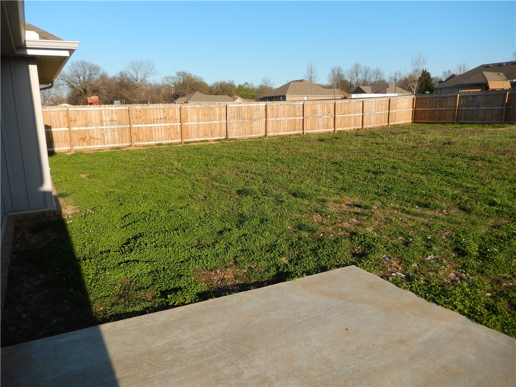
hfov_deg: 69.4
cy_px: 194
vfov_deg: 54.9
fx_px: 373
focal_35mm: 25
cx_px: 258
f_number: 3.4
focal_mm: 4.5
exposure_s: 1/800
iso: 125
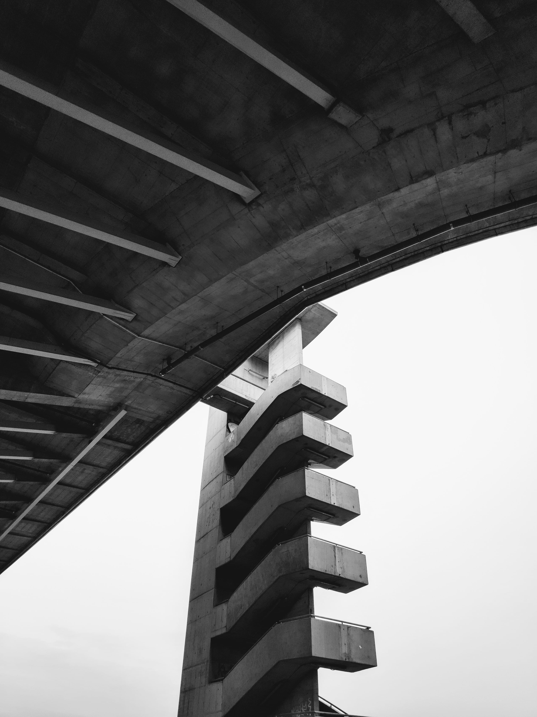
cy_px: 358
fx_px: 414
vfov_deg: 81.7
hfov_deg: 66.0
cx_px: 268
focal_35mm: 20
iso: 100
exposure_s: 1/262
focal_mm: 3.94
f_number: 1.9
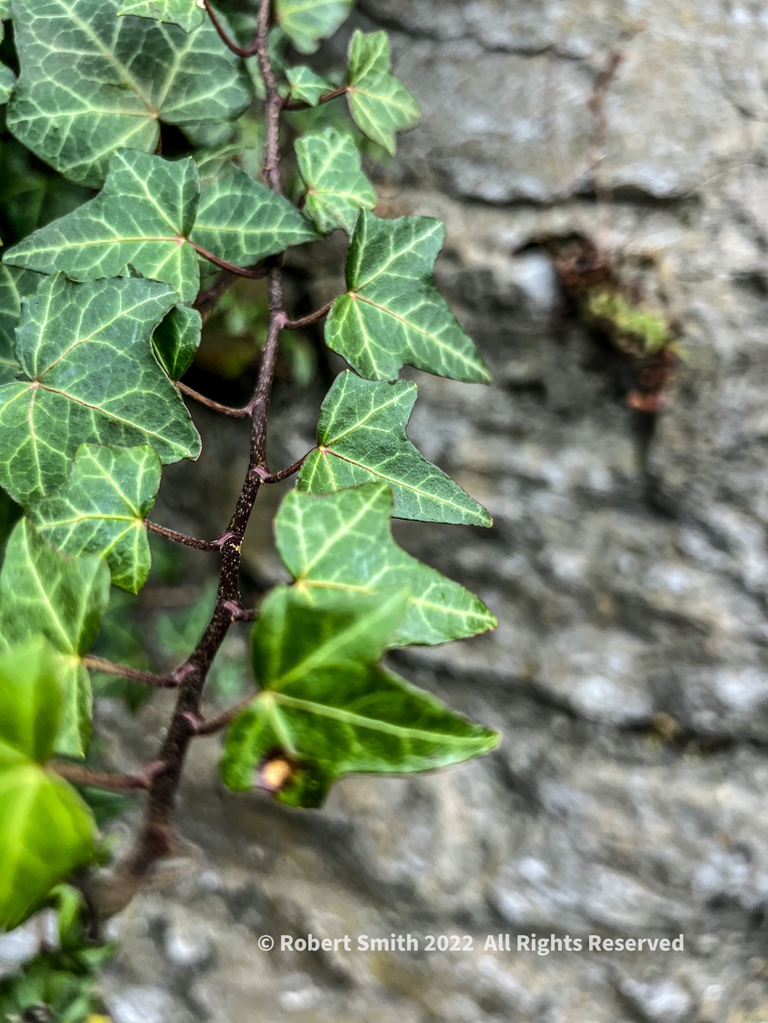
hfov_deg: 53.1
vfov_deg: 67.3
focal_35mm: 26
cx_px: 384
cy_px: 512
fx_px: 769
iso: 125
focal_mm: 5.7
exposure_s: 1/115
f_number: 1.5
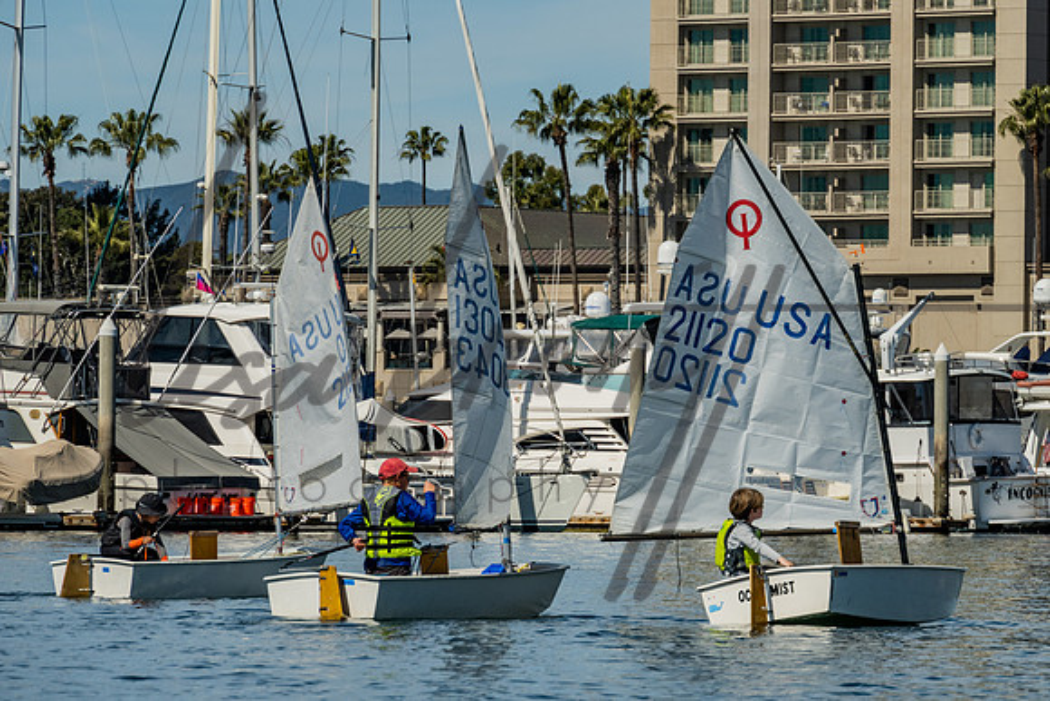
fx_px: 7852
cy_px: 360
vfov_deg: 5.1
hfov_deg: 7.6
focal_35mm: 269
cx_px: 617
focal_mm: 200
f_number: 10
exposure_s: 1/640
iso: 250
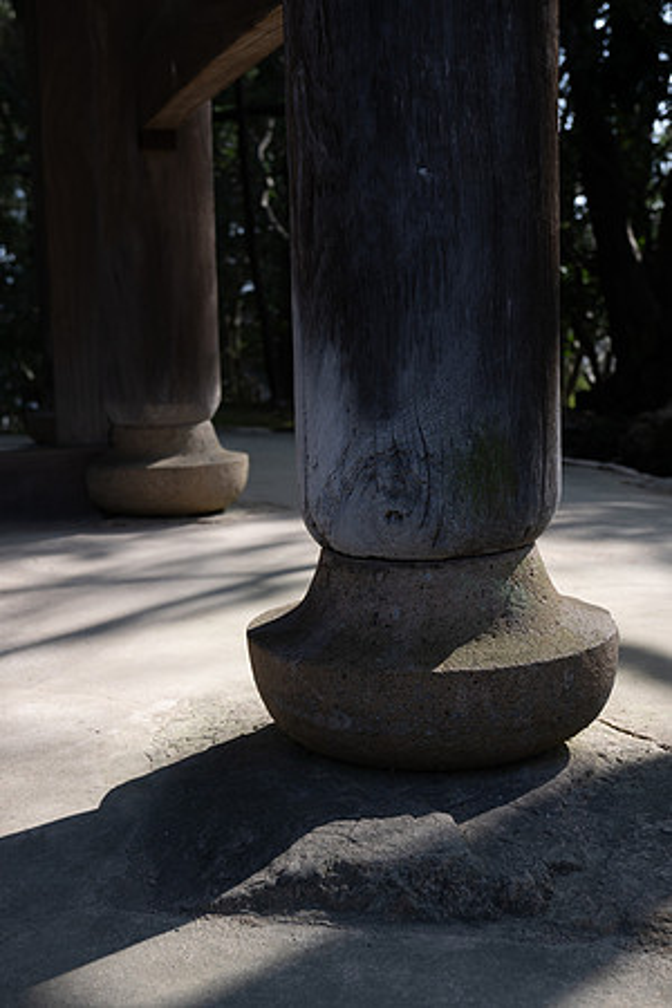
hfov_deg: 27.0
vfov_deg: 39.6
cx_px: 336
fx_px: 1400
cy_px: 504
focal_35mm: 50
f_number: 6.3
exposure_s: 1/400
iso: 200
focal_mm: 50
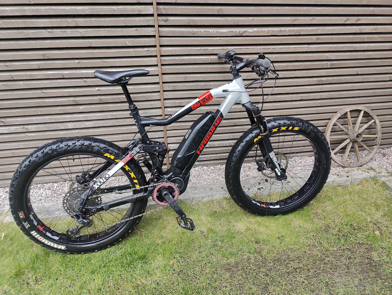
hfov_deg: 73.9
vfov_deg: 59.0
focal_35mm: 23
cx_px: 196
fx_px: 261
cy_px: 148
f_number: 16
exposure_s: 1/245
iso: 50
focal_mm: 6.06
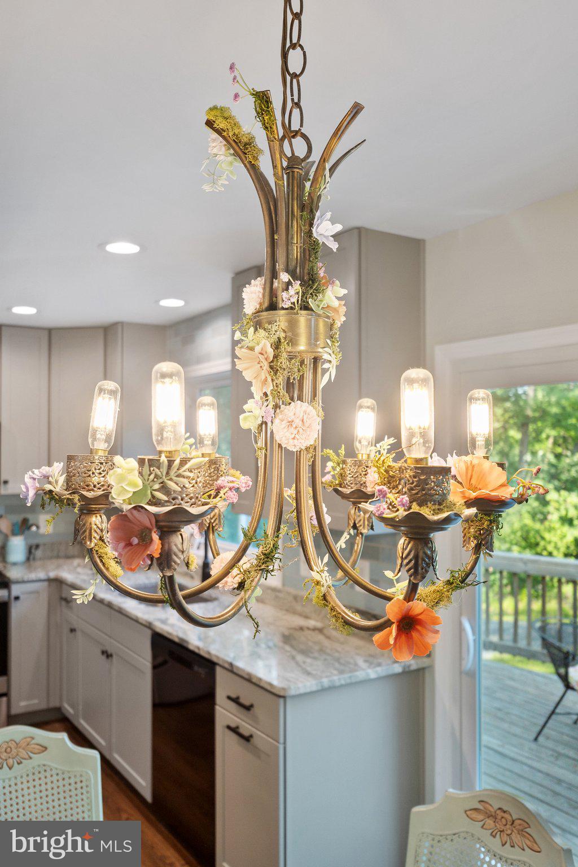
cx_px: 289
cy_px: 434
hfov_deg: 43.6
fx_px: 722
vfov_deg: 61.9
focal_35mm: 30
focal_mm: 20
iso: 400
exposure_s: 1/40
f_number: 4
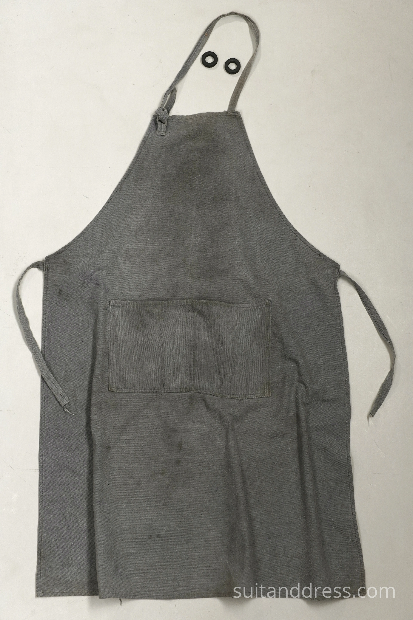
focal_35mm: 48
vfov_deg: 41.1
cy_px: 310
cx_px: 206
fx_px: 826
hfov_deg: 28.1
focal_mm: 32
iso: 400
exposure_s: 1/100
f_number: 4.5
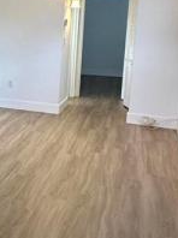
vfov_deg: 37.0
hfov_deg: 21.1
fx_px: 350
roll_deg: +0.4
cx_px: -127
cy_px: 73
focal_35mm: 51
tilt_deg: -8.1
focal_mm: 2.22
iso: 250
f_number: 2.2
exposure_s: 1/120
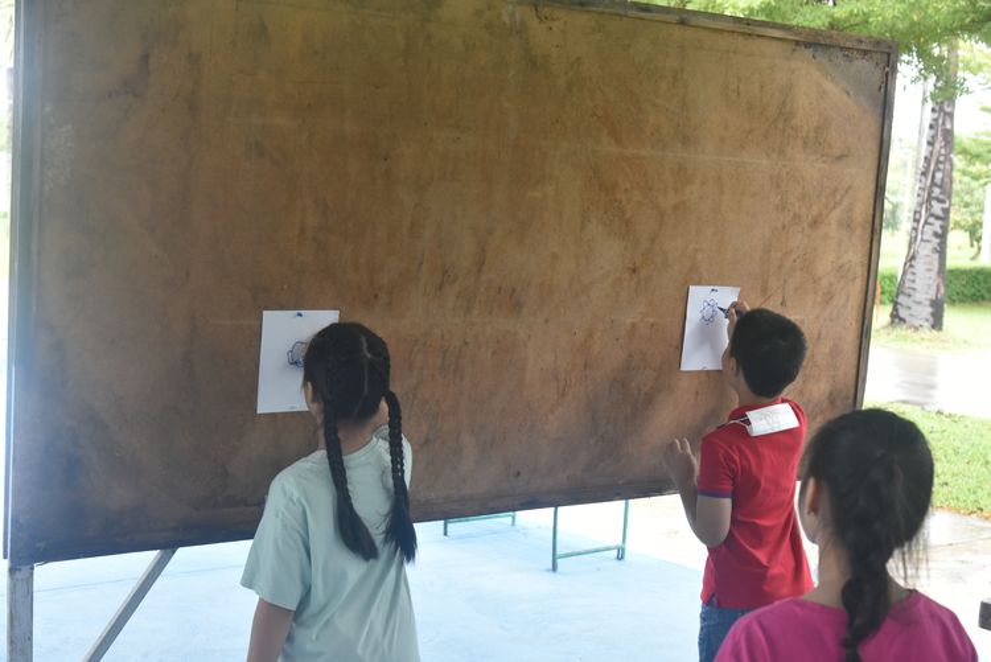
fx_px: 1432
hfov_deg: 38.2
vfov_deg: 26.0
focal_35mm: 52
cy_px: 331
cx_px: 496
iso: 2500
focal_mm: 52
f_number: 4.5
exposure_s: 1/500
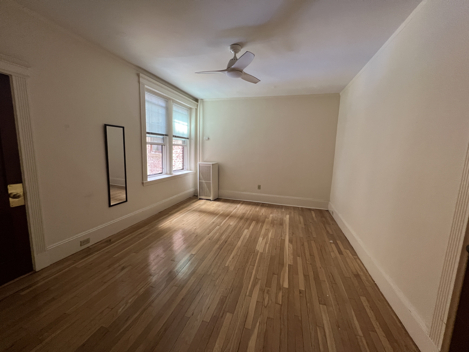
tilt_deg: -9.0
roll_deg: -2.1
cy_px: 176
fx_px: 176
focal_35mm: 13
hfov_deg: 106.2
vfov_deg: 89.9
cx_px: 234
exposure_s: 1/60
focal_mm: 1.57
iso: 200
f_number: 1.8
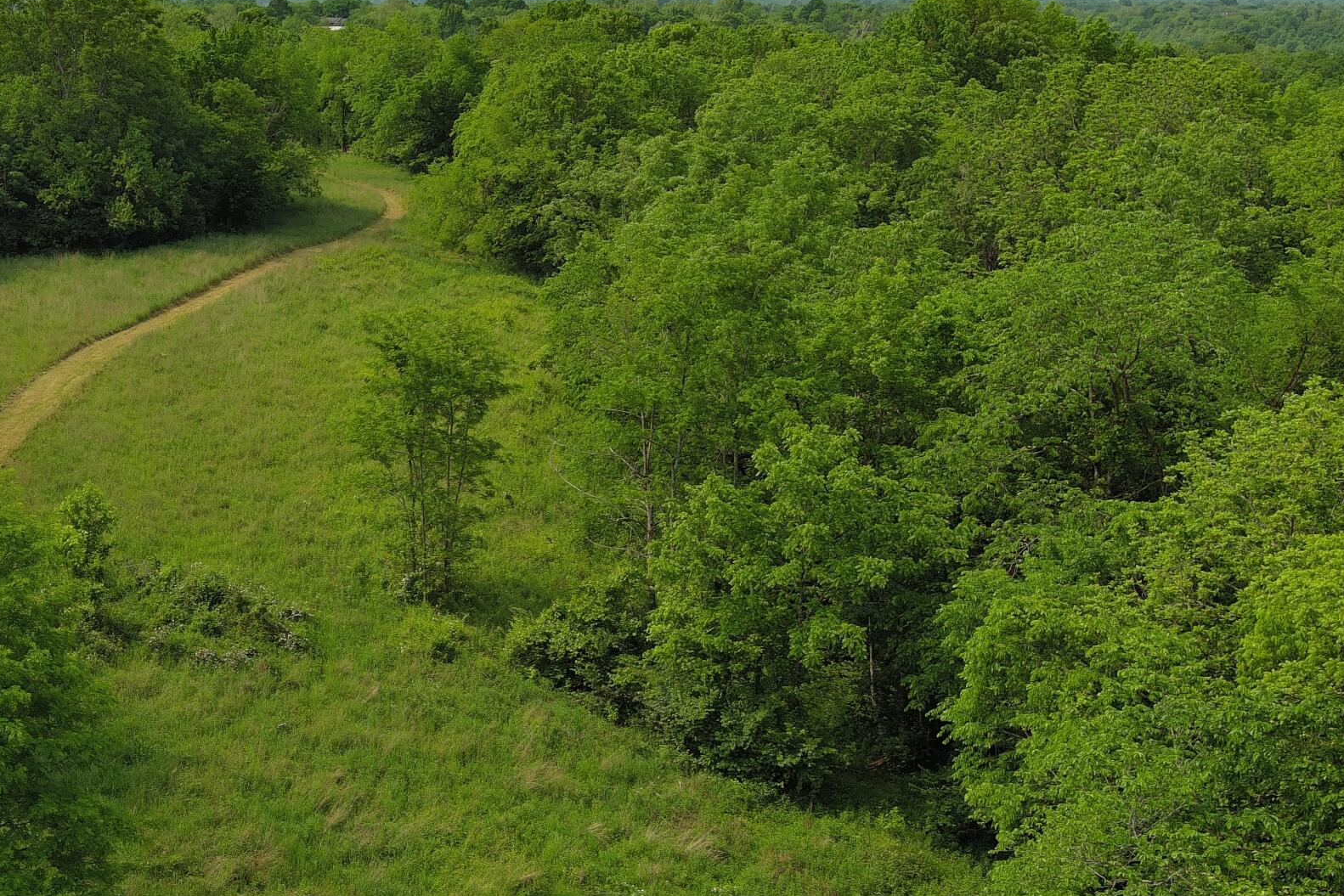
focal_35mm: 55
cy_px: 422
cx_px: 133
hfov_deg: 34.2
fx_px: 2053
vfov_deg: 24.6
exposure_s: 1/1156
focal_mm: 10.57
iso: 100
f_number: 2.8
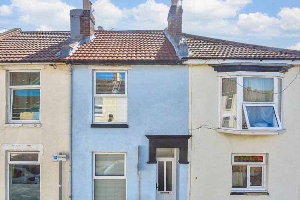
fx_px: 175
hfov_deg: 80.1
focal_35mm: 21
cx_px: 118
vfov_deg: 59.2
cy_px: 117
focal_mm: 10
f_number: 8
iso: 250
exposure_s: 1/200
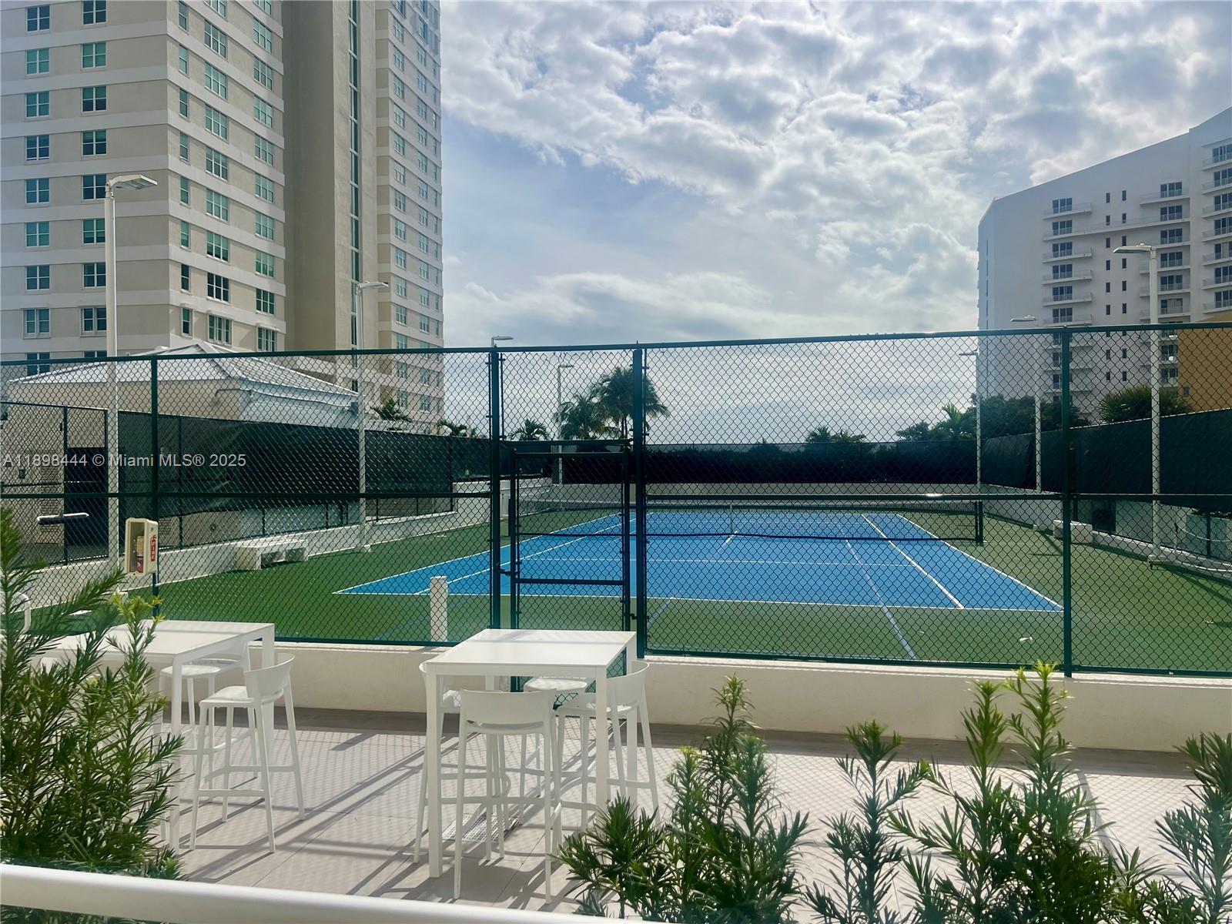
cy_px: 462
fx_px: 925
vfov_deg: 53.1
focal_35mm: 26
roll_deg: -0.7
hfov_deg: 67.3
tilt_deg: -1.5
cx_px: 616
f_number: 1.5
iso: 50
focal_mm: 5.7
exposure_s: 1/16393
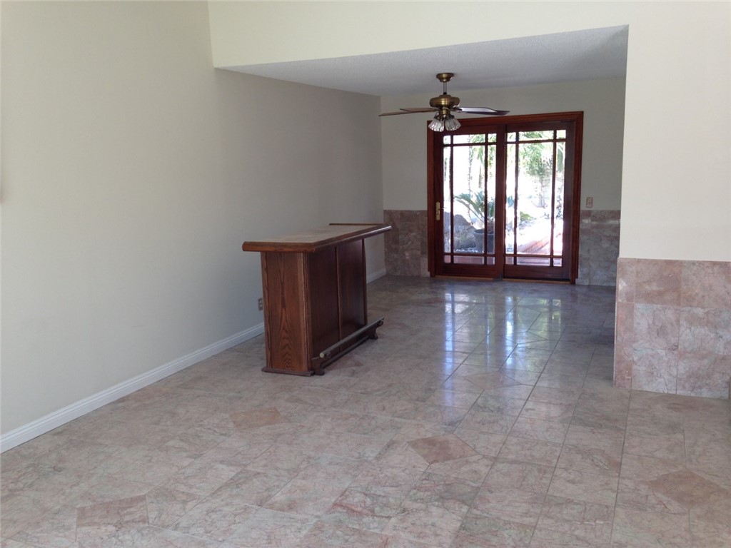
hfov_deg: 55.4
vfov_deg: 42.9
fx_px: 697
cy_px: 274
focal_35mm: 33
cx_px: 366
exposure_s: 1/60
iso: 50
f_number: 2.4
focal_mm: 4.12
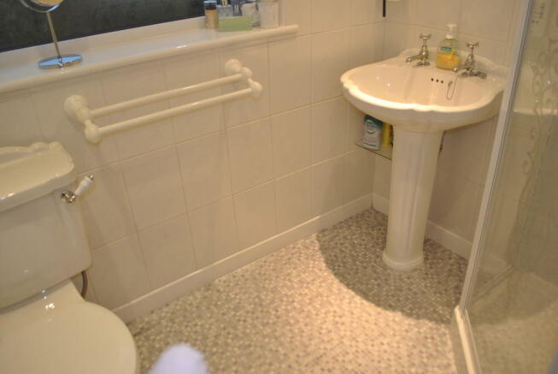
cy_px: 187
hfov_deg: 67.3
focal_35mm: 27
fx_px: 419
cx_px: 279
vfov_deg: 48.0
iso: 100
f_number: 3.5
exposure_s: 1/20
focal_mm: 18
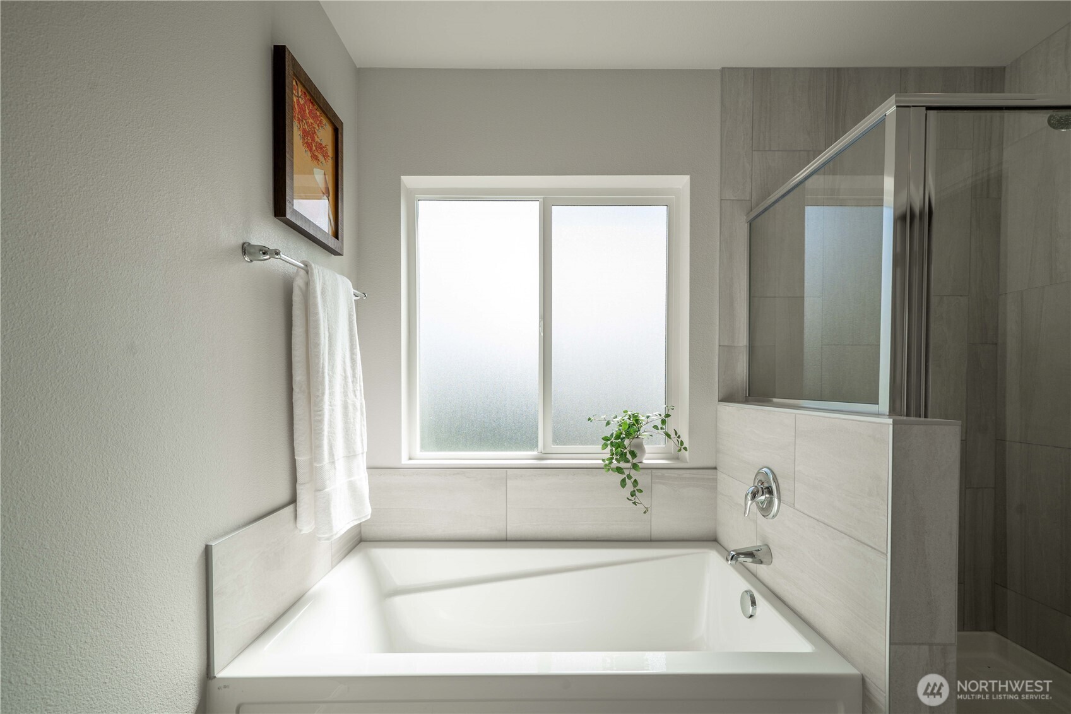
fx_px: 446
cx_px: 536
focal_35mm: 15
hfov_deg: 100.4
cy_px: 357
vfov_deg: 77.3
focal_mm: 15
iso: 100
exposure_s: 1/50
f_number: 7.1
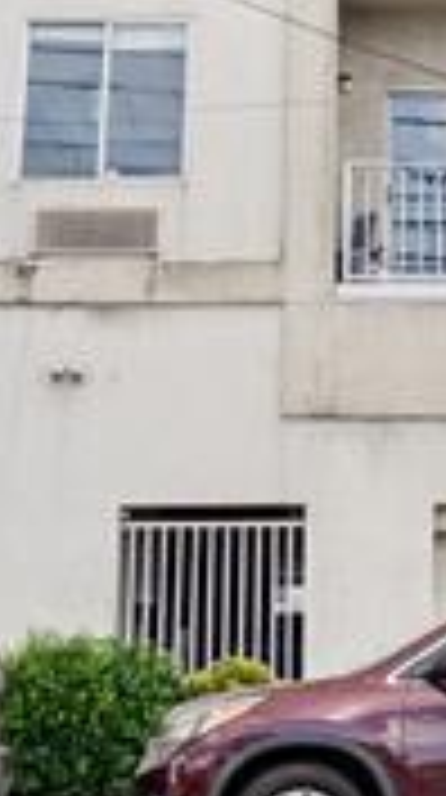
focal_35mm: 91
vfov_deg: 22.2
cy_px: -63
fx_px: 1921
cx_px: 460
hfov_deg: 13.0
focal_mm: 10
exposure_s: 1/200
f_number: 7.1
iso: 100
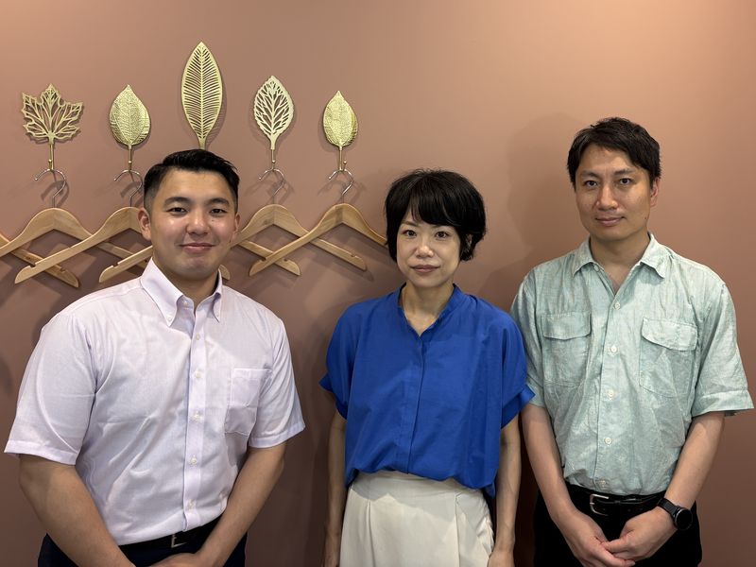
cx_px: 378
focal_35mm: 26
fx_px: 568
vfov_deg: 53.1
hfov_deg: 67.3
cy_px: 284
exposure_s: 1/100
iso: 100
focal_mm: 5.96
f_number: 1.6
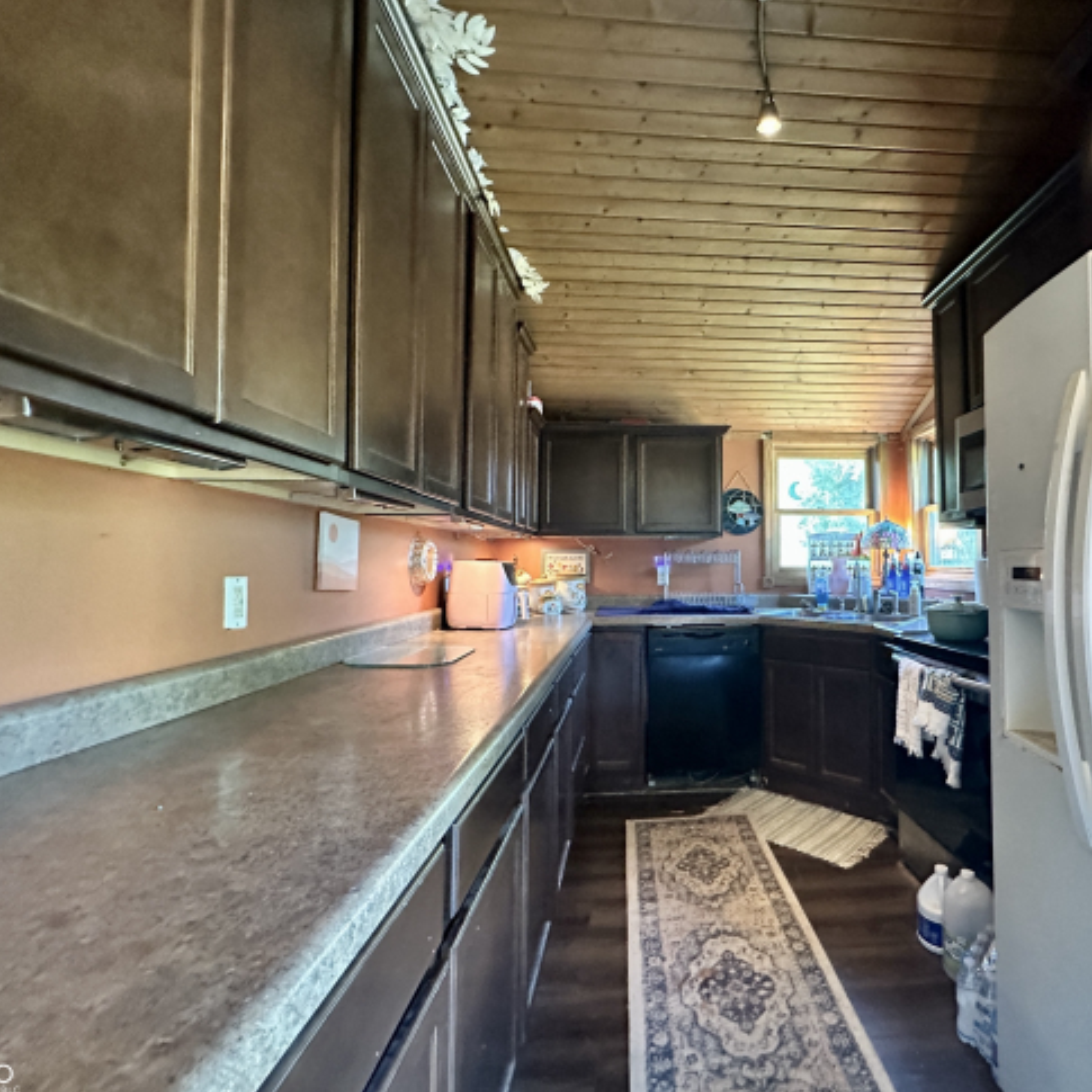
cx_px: 699
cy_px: 545
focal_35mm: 17
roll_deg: -1.5
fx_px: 607
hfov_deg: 82.0
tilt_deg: +2.5
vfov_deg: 84.0
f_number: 2.2
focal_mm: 2.22
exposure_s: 1/60
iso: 800
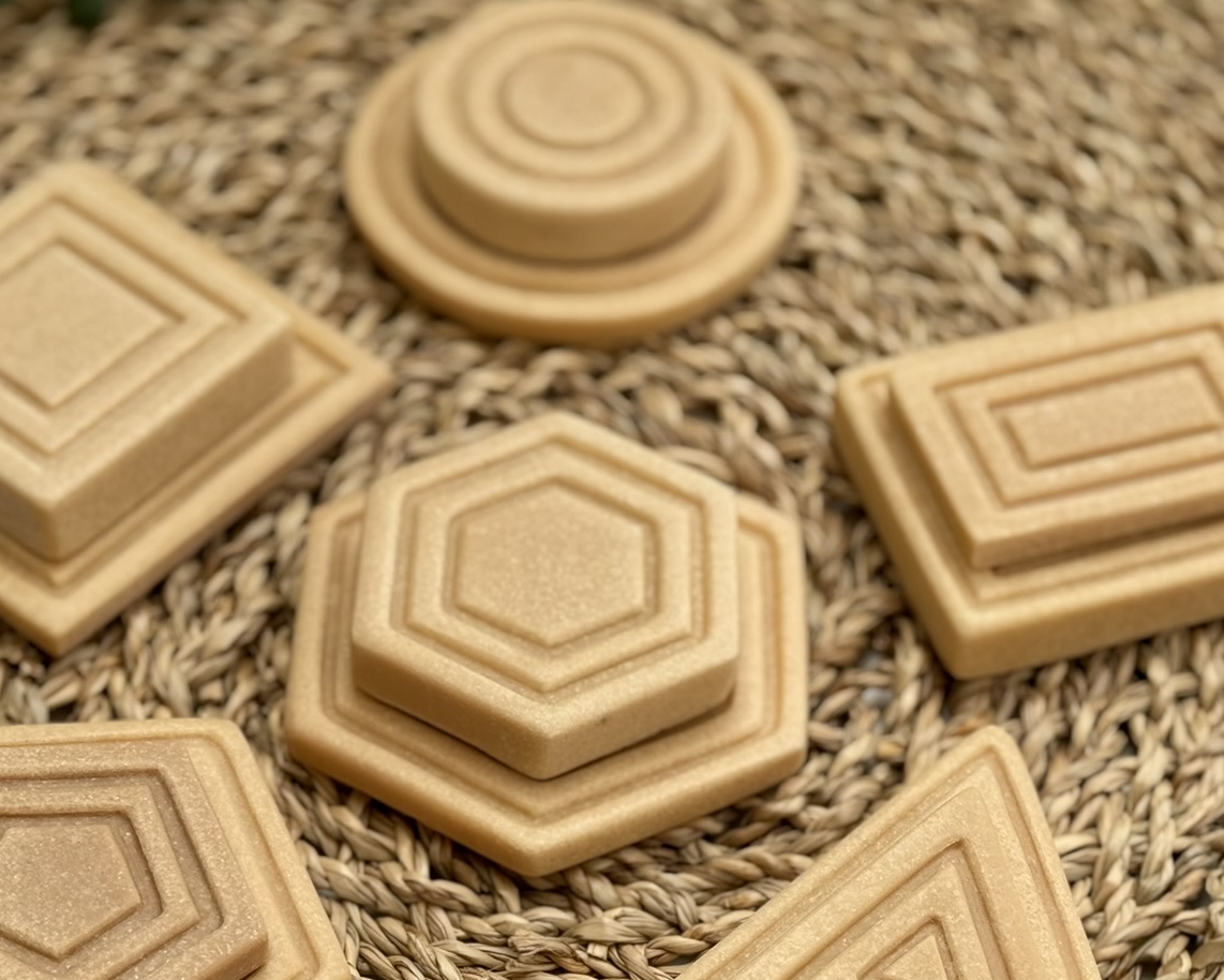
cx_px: 577
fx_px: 3043
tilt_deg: -51.4
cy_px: 614
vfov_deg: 18.3
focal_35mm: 84
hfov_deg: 22.7
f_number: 1.78
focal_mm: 6.76
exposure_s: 1/1114
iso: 64
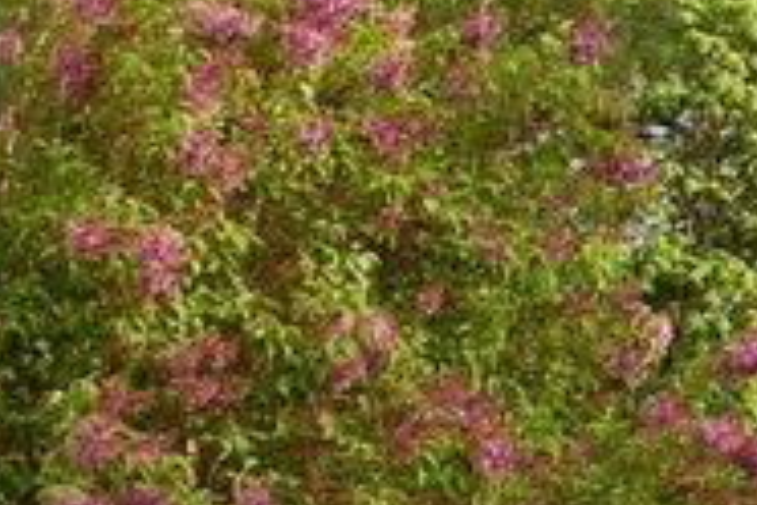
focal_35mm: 225
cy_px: 690
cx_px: 1374
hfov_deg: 8.8
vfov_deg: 6.1
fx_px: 4734
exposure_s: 1/125
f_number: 5.6
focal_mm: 35
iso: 200
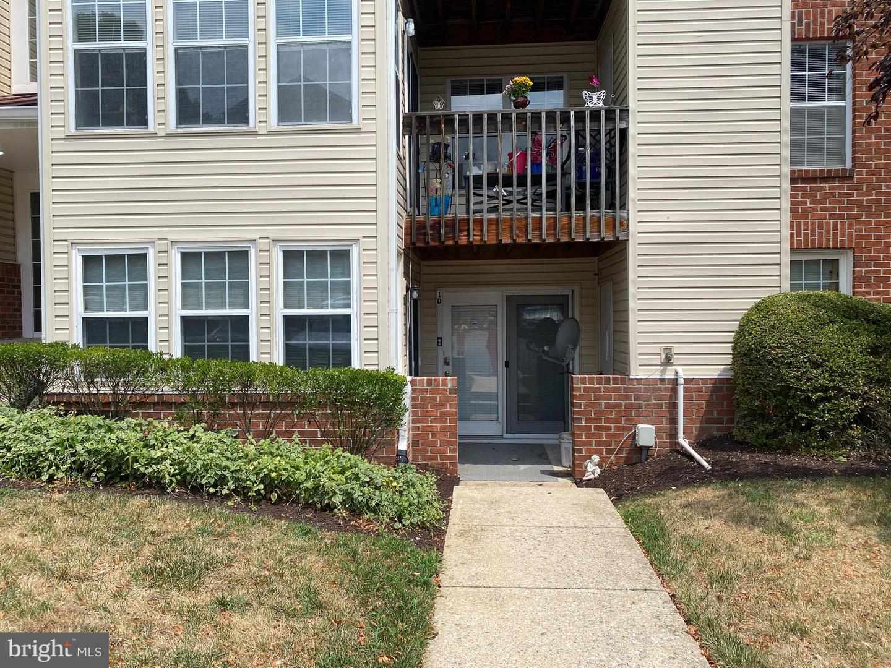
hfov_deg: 67.3
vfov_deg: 53.1
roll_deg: -0.1
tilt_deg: -2.0
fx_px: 669
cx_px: 446
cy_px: 334
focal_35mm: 26
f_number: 1.8
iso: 32
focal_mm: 4.25
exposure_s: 1/2817
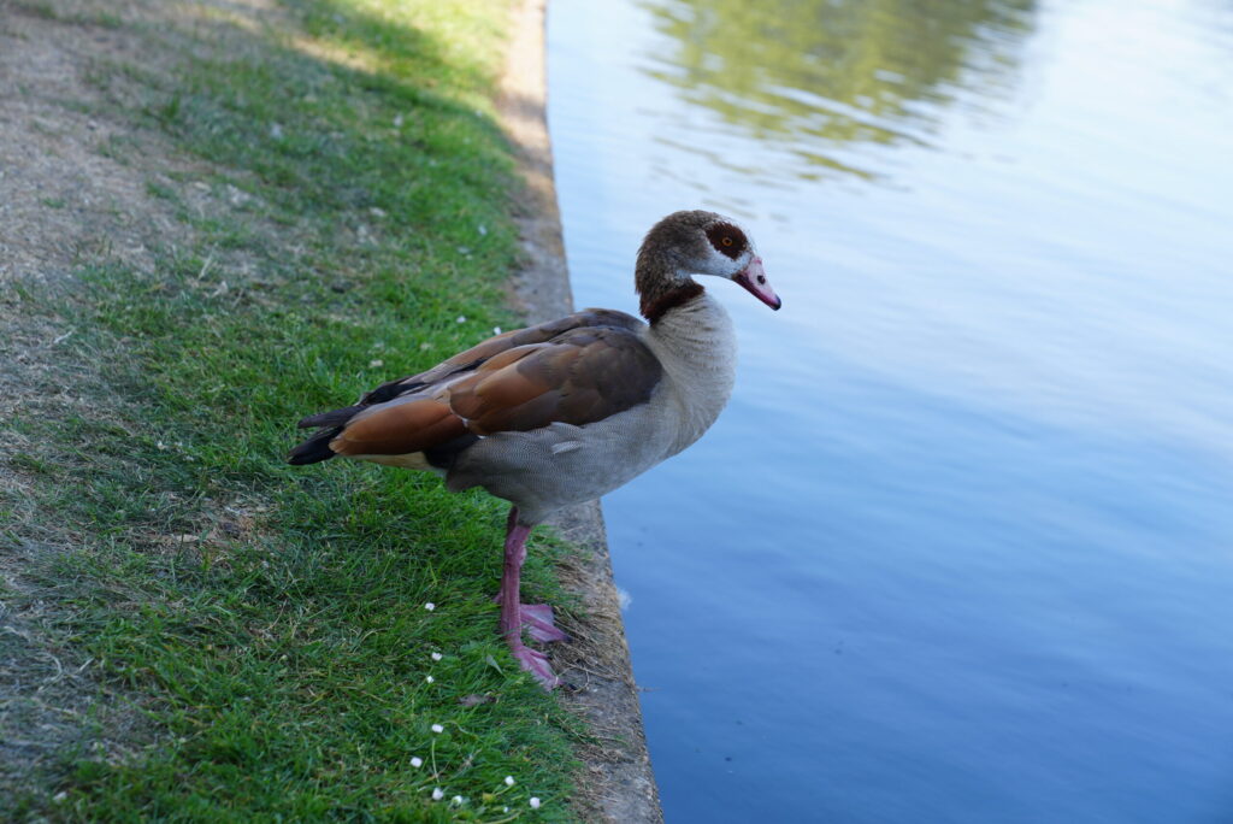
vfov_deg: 19.5
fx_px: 2399
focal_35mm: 70
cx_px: 616
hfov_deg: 28.8
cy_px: 412
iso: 80
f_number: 4.5
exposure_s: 1/100
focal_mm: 70
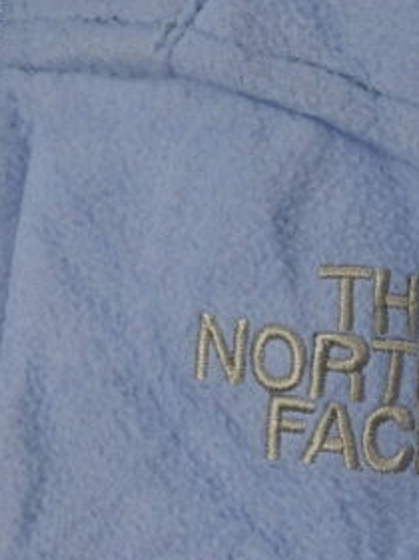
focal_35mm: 77
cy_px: 299
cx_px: 367
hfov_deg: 18.8
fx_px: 1246
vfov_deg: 25.4
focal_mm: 4.9
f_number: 3
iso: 239
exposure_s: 1/60
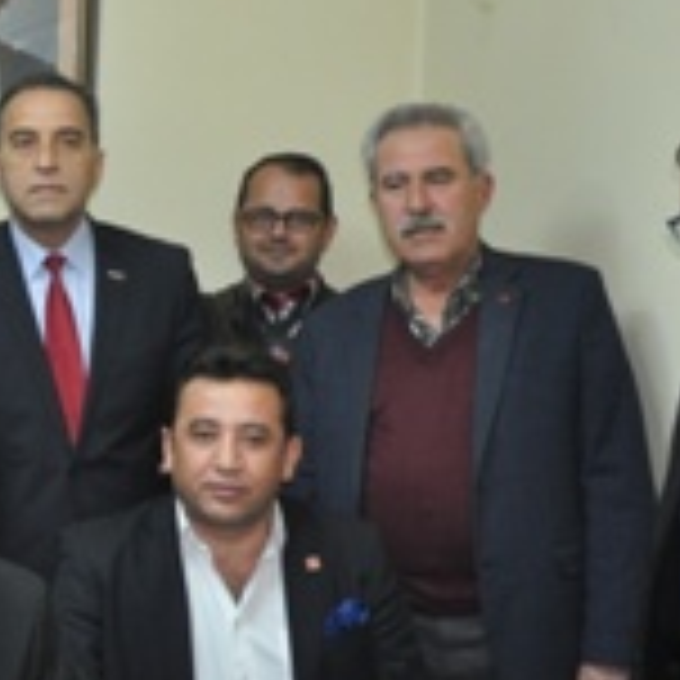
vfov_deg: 18.4
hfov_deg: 17.1
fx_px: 2095
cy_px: 293
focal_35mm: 94
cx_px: -252
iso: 800
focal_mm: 25
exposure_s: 1/60
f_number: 3.8
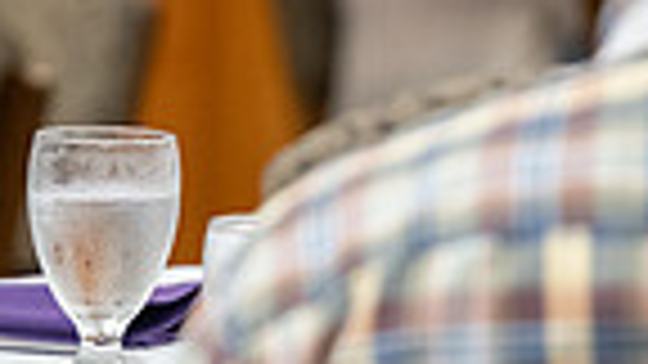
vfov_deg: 2.2
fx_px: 9450
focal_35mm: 550
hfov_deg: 3.9
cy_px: -38
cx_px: -248
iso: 2000
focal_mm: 130
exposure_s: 1/200
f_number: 2.8
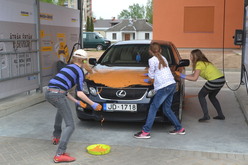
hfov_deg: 41.1
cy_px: 82
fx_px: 331
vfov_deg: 28.1
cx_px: 124
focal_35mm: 48
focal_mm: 32
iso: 400
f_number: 10
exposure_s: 1/250
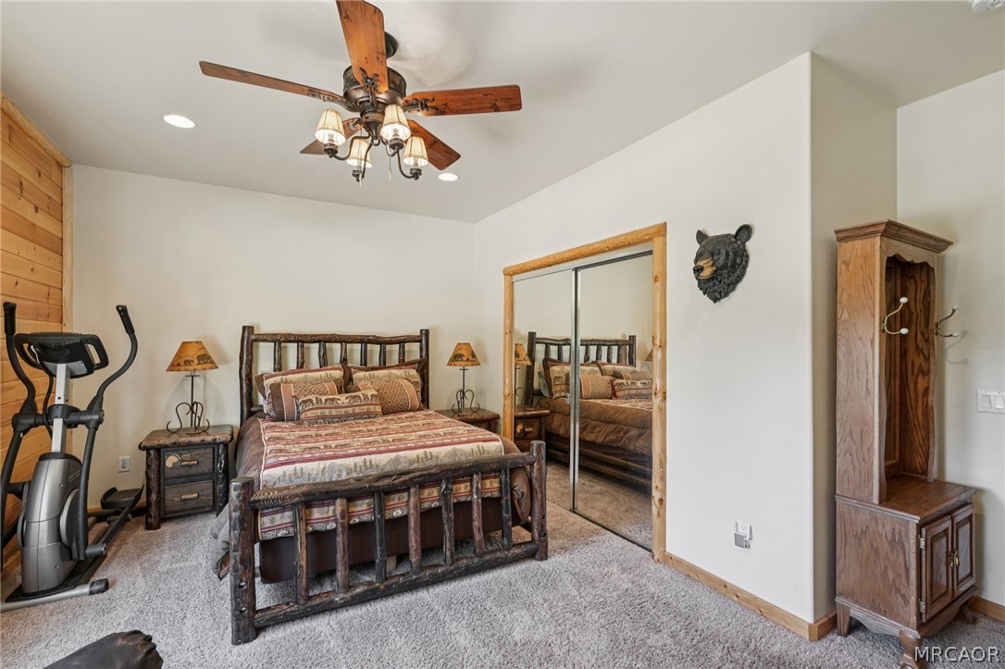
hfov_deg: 95.0
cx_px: 502
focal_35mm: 16
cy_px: 334
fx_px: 460
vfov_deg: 72.0
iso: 400
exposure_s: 1/8
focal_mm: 16.5
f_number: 8
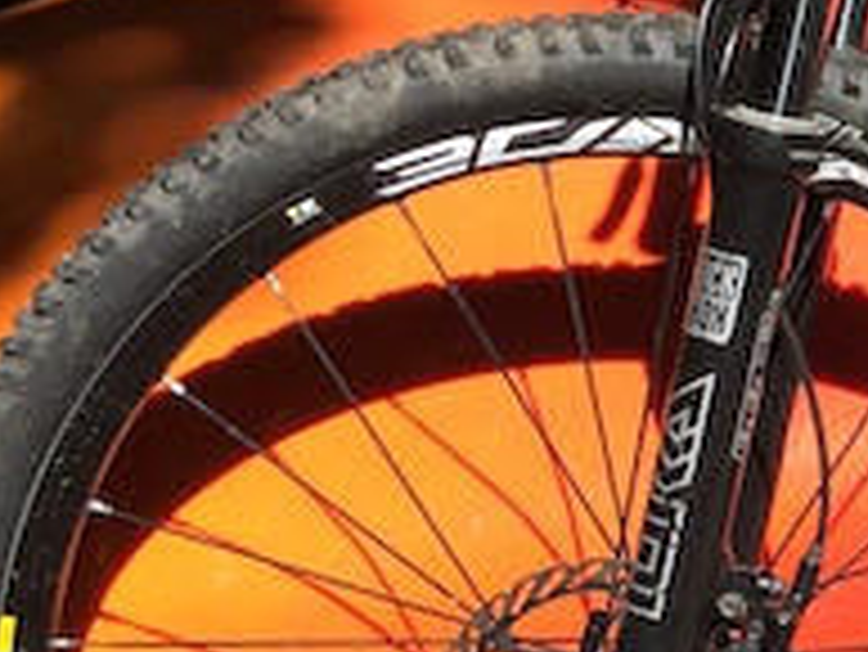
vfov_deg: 12.3
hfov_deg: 14.3
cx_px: 1610
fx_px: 3011
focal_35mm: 120
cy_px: 103
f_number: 2.2
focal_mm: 4.15
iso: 32
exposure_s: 1/1466
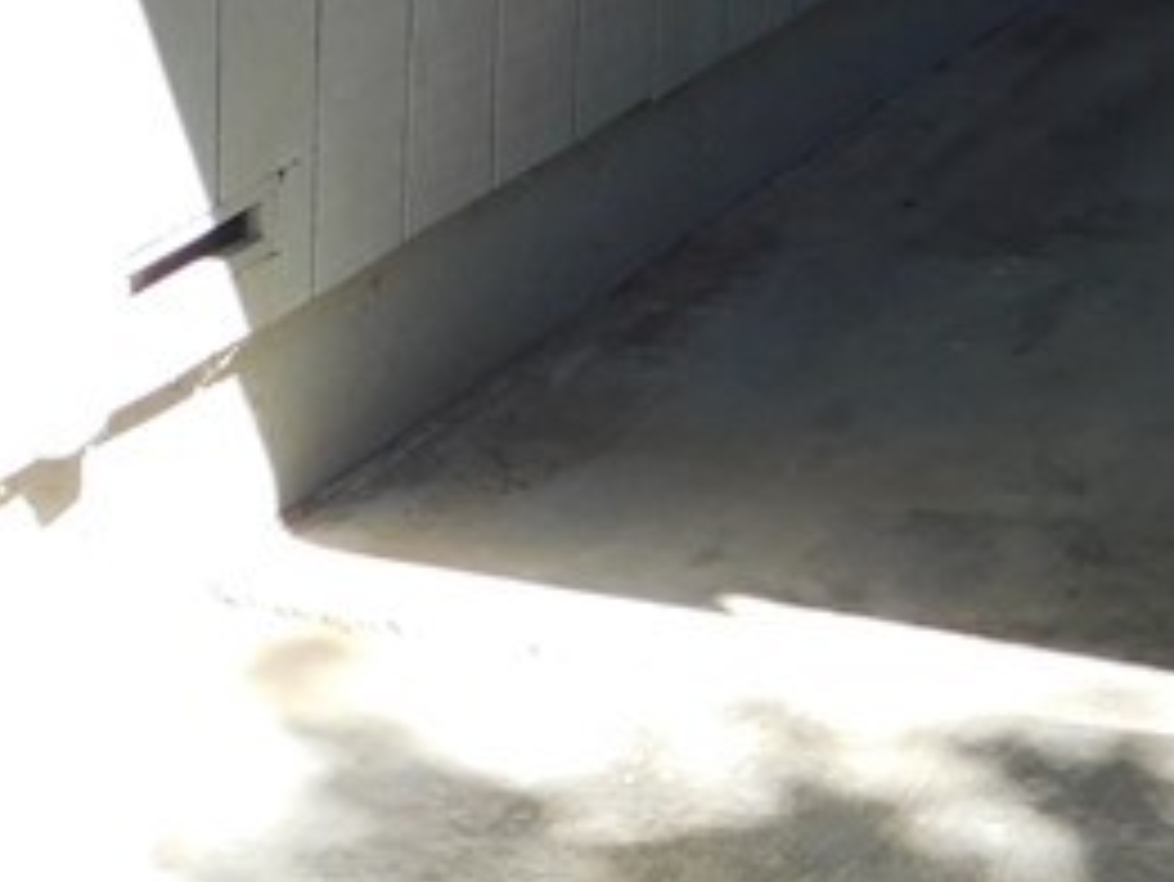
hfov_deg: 12.6
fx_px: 5327
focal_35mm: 157
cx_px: 544
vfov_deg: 9.0
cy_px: -765
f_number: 3.6
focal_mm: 7.1
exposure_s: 1/200
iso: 125
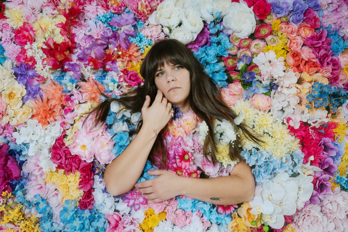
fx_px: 377
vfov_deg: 34.2
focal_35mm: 39
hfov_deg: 49.5
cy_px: 116
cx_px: 174
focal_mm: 39
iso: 400
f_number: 8
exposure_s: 1/200
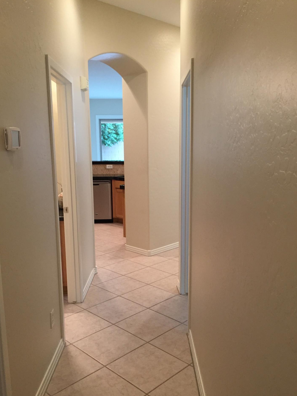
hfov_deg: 45.4
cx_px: 155
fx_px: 355
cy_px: 210
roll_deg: +0.6
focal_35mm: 31
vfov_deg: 58.3
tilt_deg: -9.3
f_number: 2.2
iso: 125
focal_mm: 4.15
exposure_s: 1/30
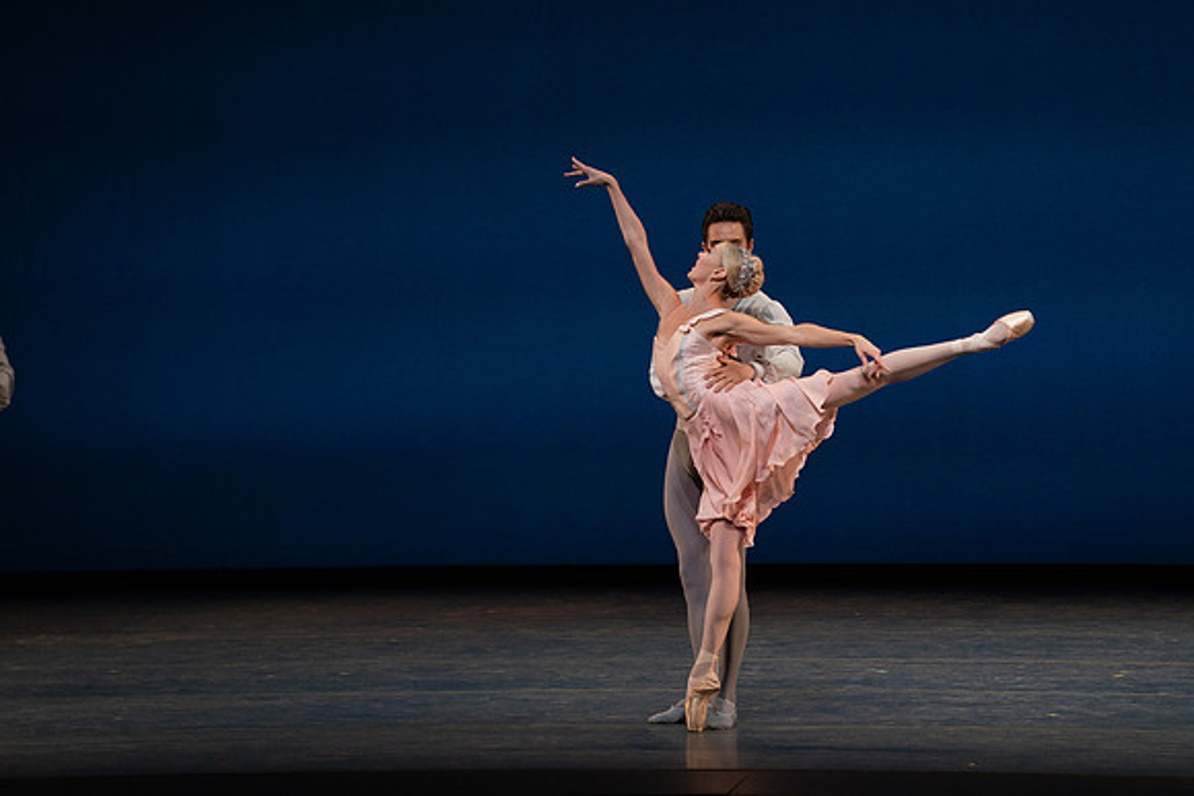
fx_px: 6635
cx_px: 597
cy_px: 398
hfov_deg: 10.3
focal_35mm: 200
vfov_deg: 6.9
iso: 3200
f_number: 8
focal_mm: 200
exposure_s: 1/500
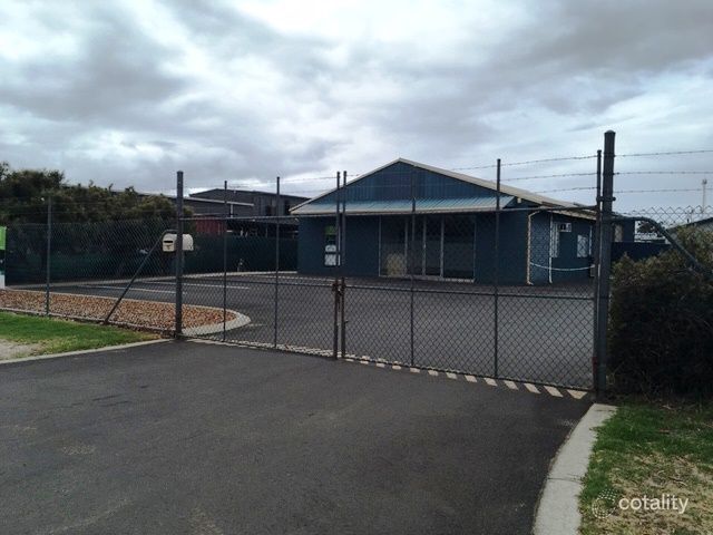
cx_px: 356
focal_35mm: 29
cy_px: 268
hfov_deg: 61.7
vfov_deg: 48.2
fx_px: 597
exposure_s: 1/1972
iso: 25
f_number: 2.2
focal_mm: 4.15
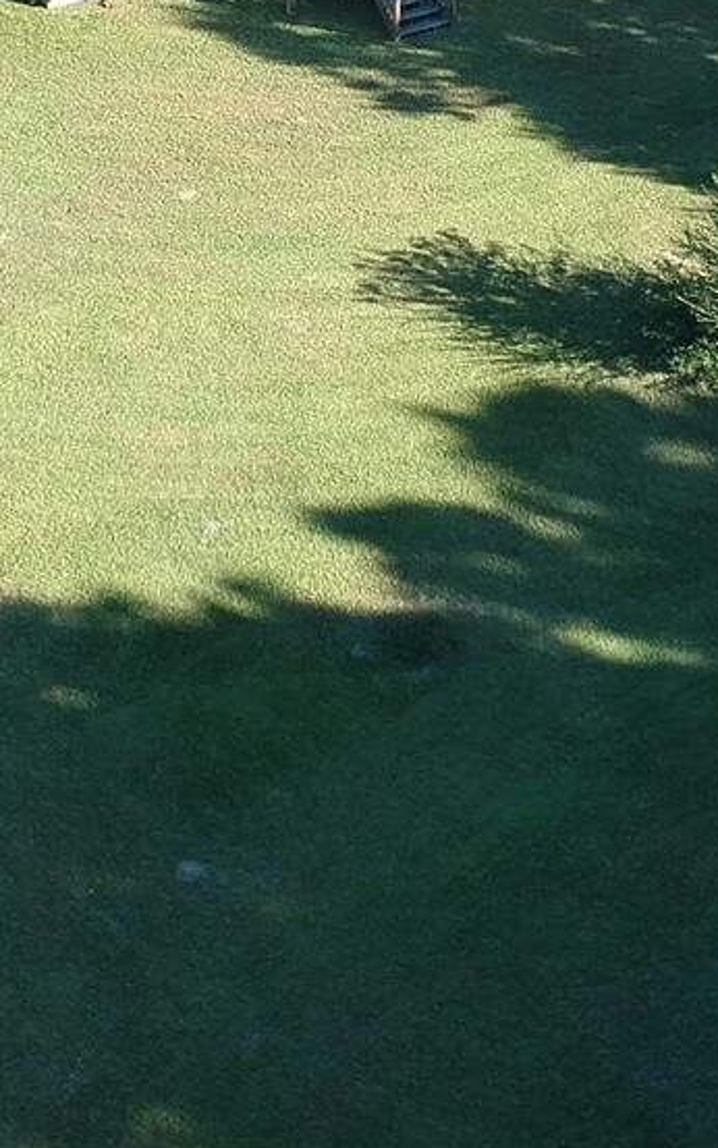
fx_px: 2972
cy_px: 122
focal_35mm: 95
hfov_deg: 13.8
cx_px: 415
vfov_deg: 21.4
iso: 100
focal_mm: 4.49
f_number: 2.6
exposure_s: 1/240
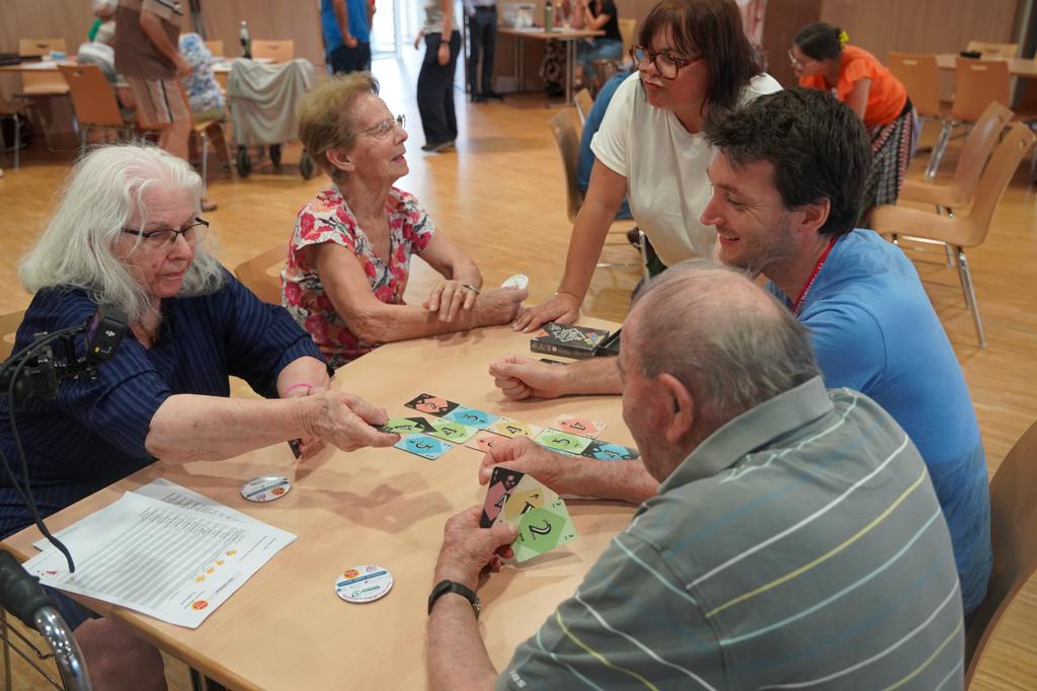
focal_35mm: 32
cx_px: 518
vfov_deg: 41.2
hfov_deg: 58.9
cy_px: 346
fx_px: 919
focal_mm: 31.9
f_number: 4
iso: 2500
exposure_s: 1/160
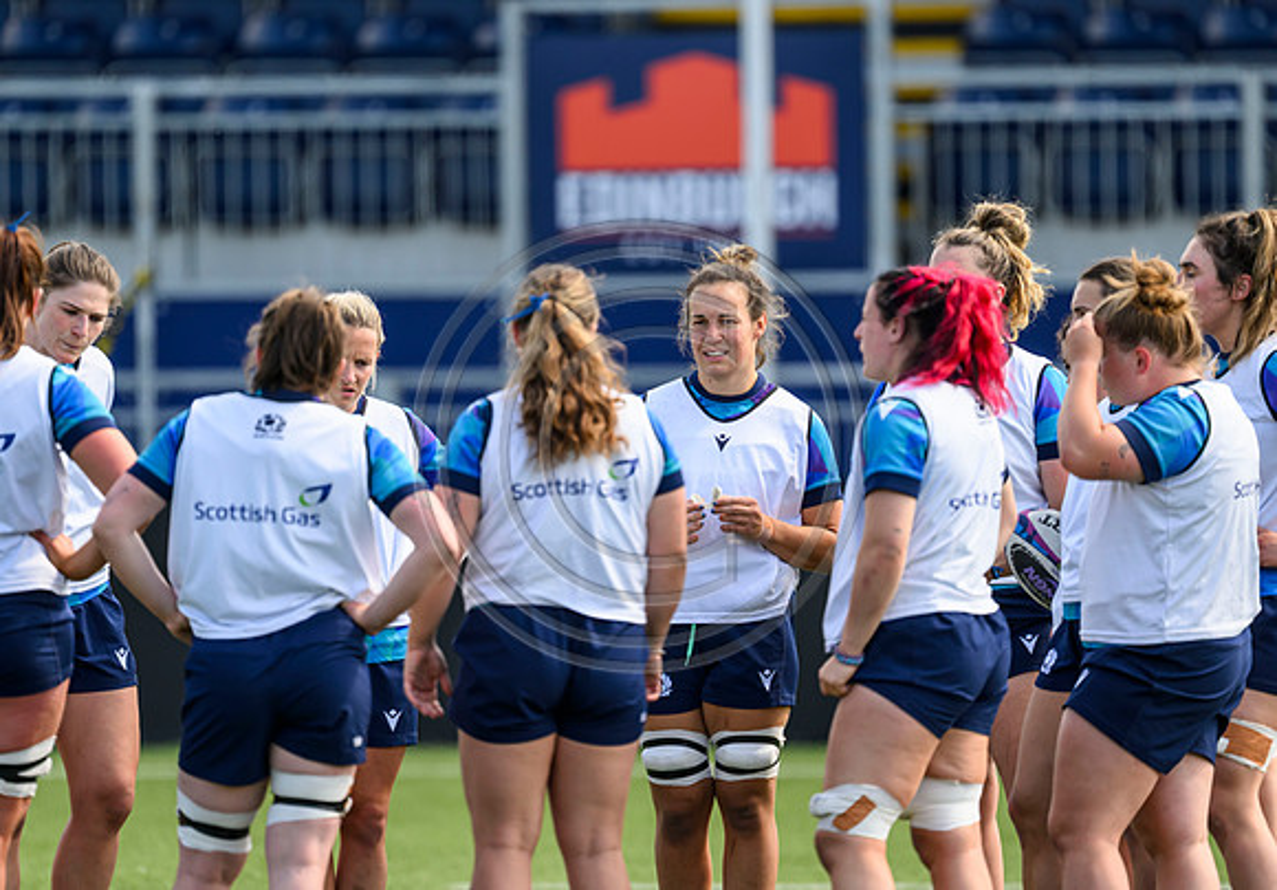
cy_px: 445
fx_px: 21958
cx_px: 667
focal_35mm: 611
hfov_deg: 3.3
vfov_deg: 2.3
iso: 500
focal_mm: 560
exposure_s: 1/1250
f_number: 4
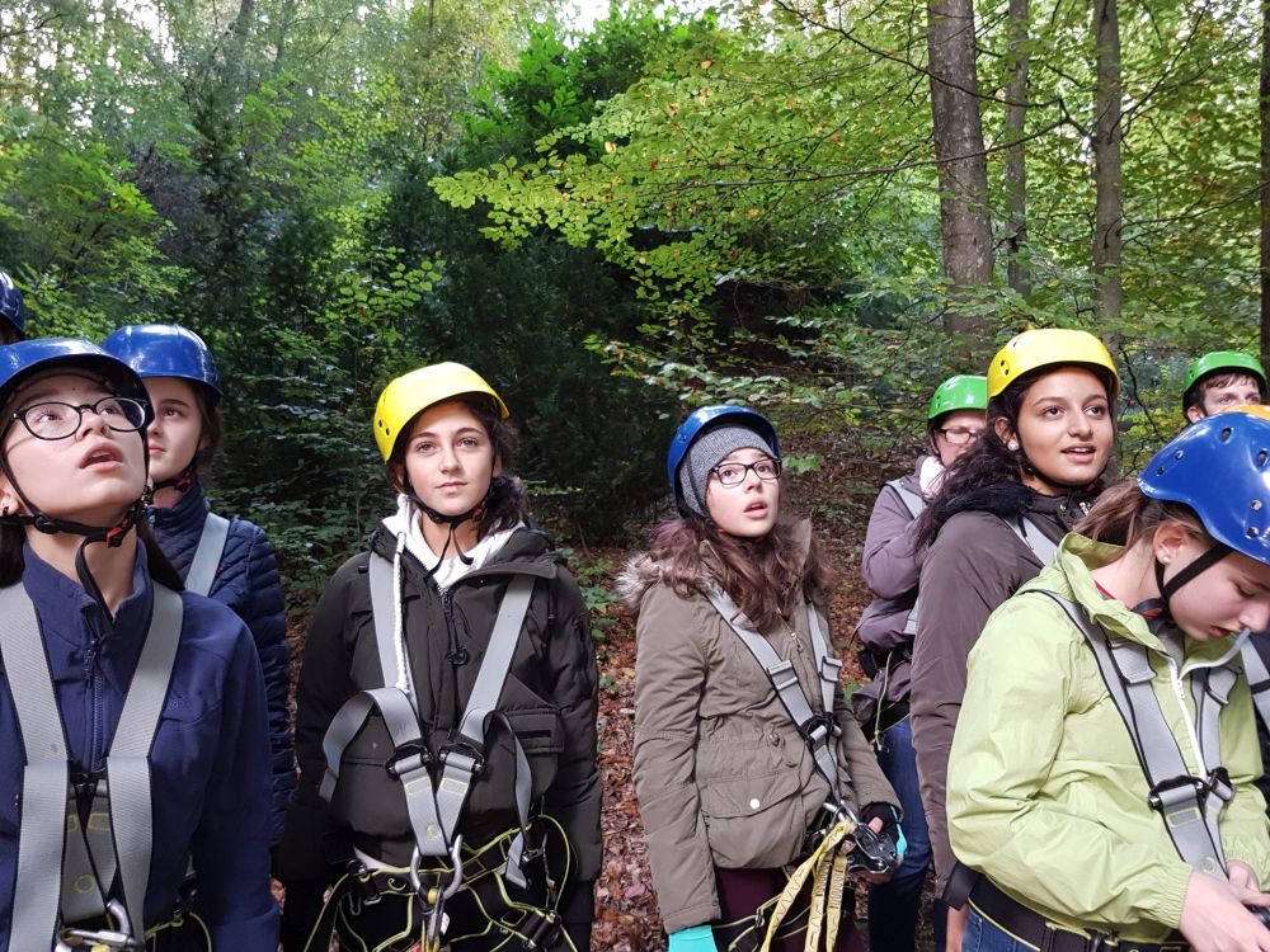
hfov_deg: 67.3
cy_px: 476
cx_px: 635
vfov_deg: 53.1
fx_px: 954
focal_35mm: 26
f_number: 1.7
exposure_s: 1/60
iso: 125
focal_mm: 4.2
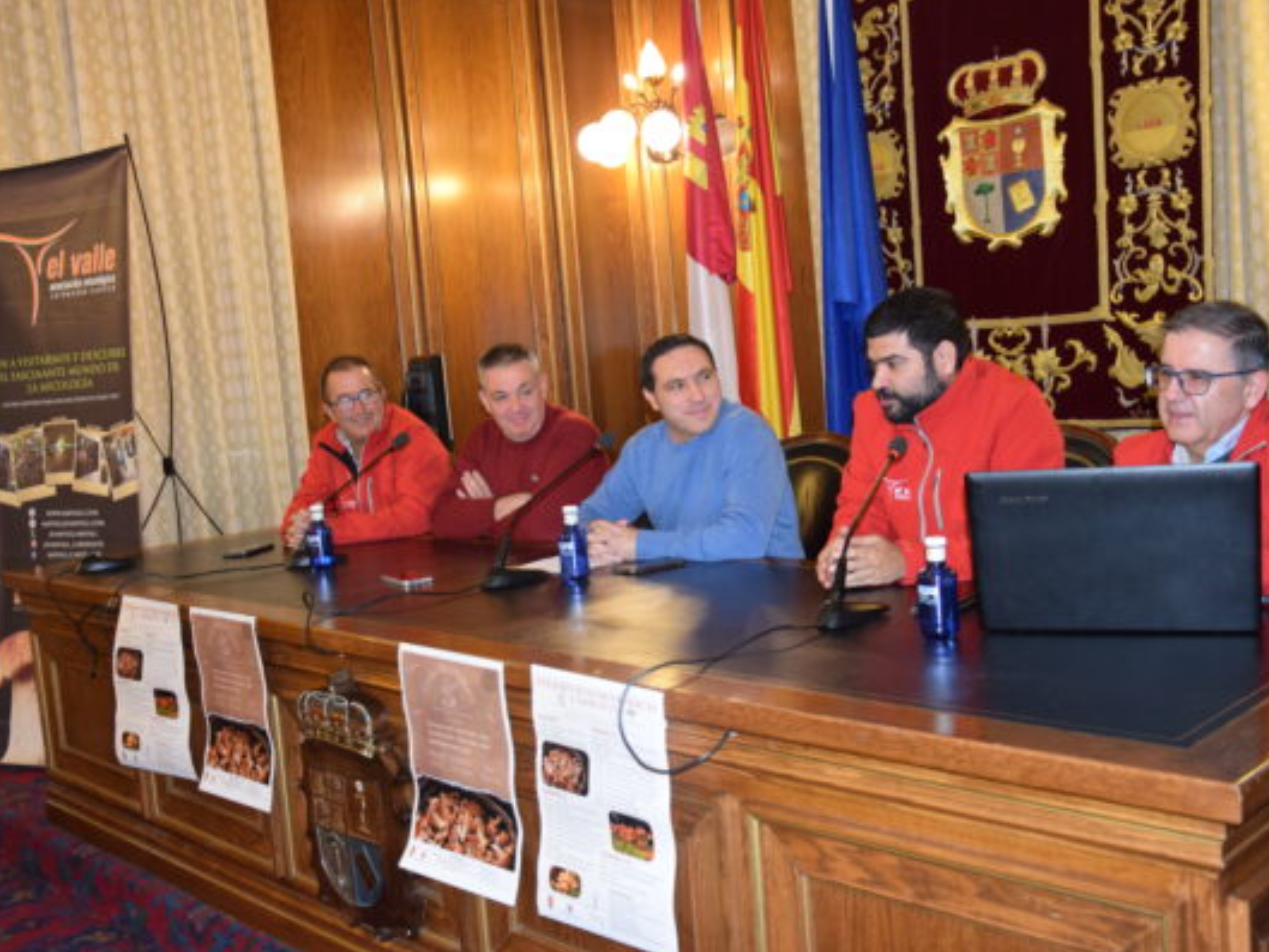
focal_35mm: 36
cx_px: 655
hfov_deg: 51.3
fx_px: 1320
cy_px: 477
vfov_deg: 39.7
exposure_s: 1/60
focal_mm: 22
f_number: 3.8
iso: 1400
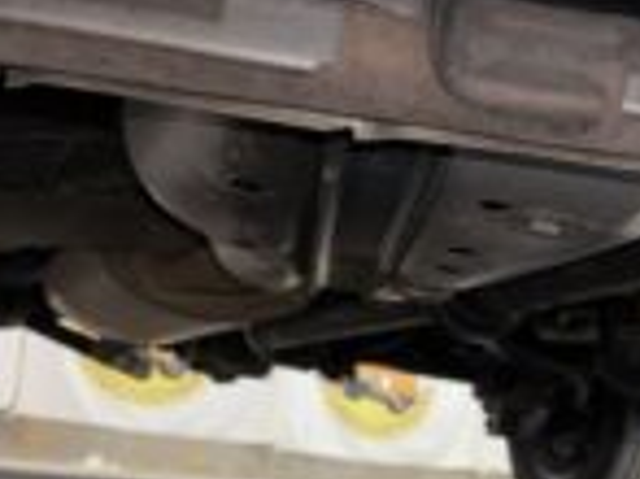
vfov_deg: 22.8
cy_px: 459
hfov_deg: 28.6
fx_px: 1145
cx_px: 688
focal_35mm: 62
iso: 40
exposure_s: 1/7
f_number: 1.6
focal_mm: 5.96
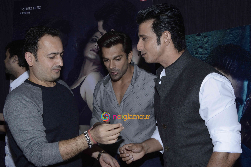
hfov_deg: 38.9
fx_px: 355
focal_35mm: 51
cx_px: 126
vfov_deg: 26.4
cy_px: 84
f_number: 13
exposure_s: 1/200
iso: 800
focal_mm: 34
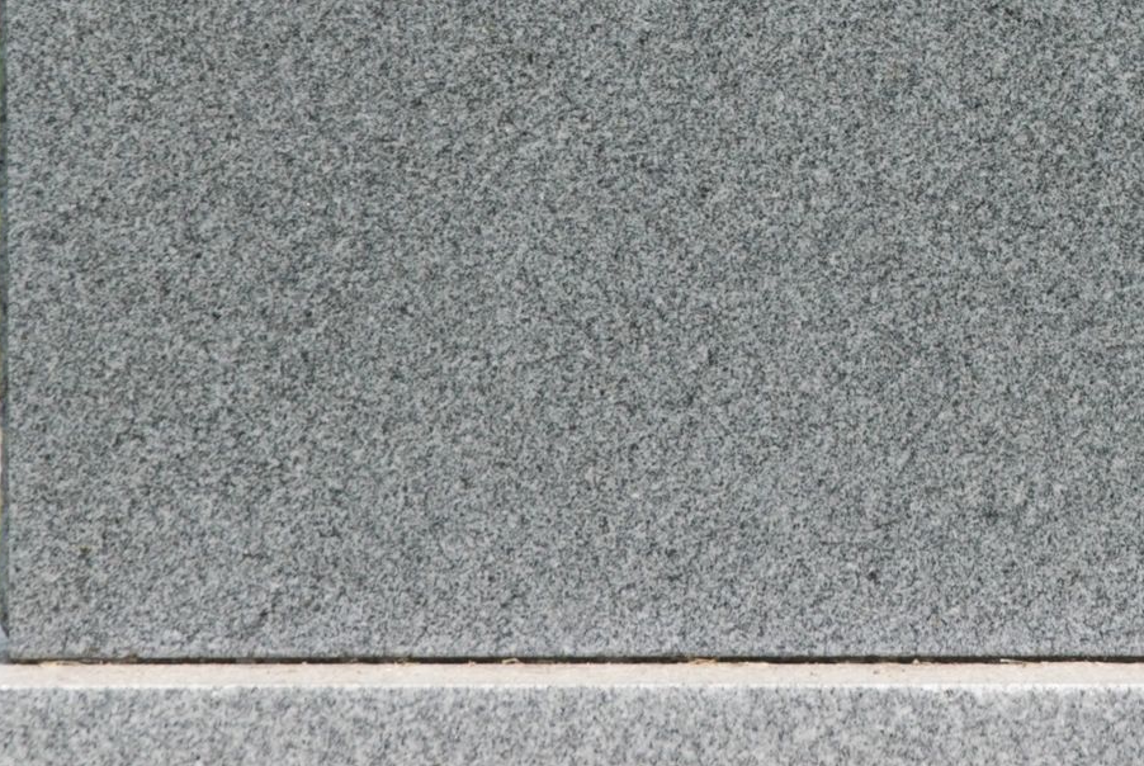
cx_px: 1124
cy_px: 110
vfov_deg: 3.4
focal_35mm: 404
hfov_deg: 5.1
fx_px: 12868
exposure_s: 1/320
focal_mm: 95
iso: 200
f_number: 8
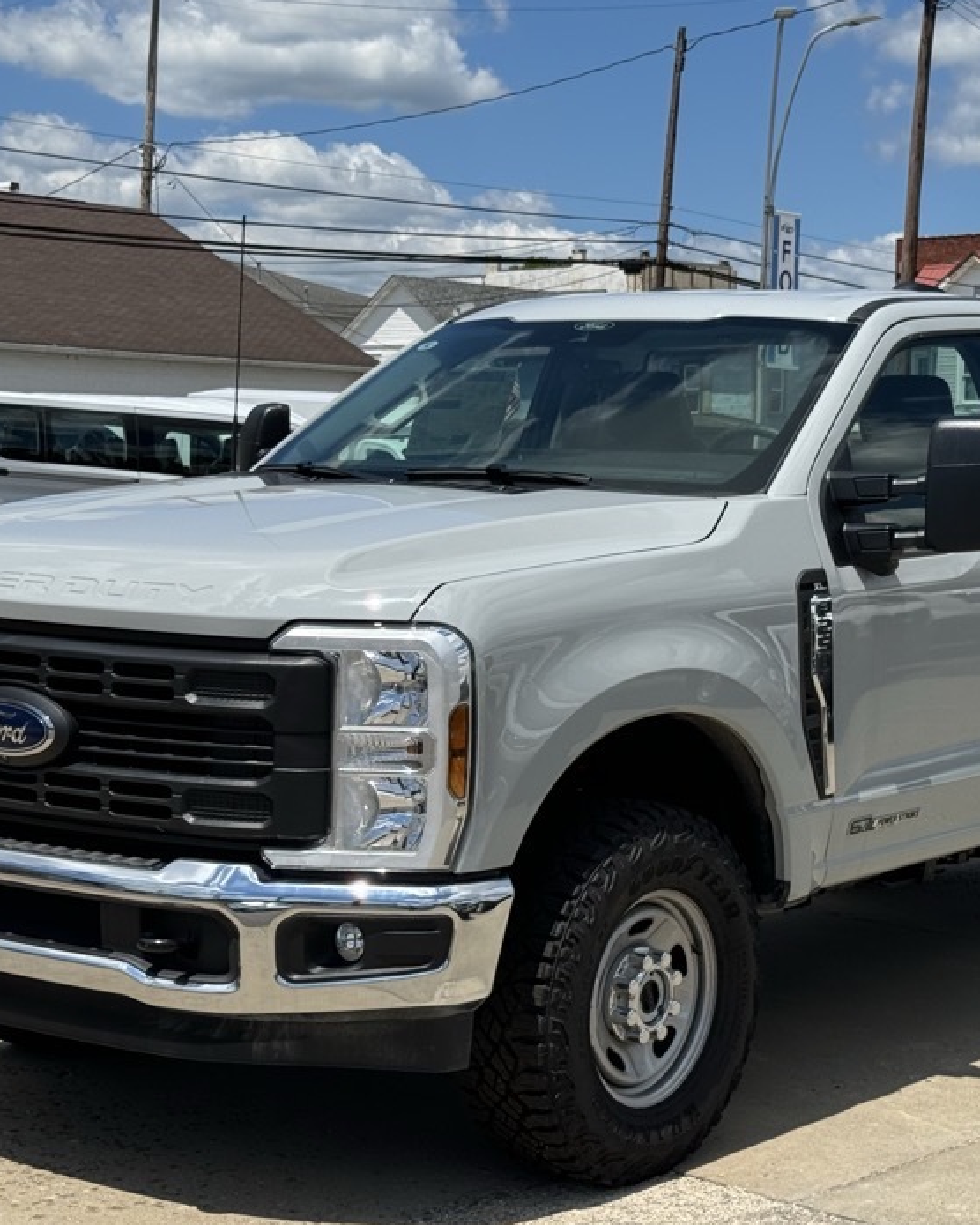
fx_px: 2502
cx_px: 661
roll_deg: +0.4
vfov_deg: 27.5
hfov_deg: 22.1
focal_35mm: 69
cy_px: 585
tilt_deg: -0.7
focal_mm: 6.76
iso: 64
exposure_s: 1/5848
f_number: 1.78
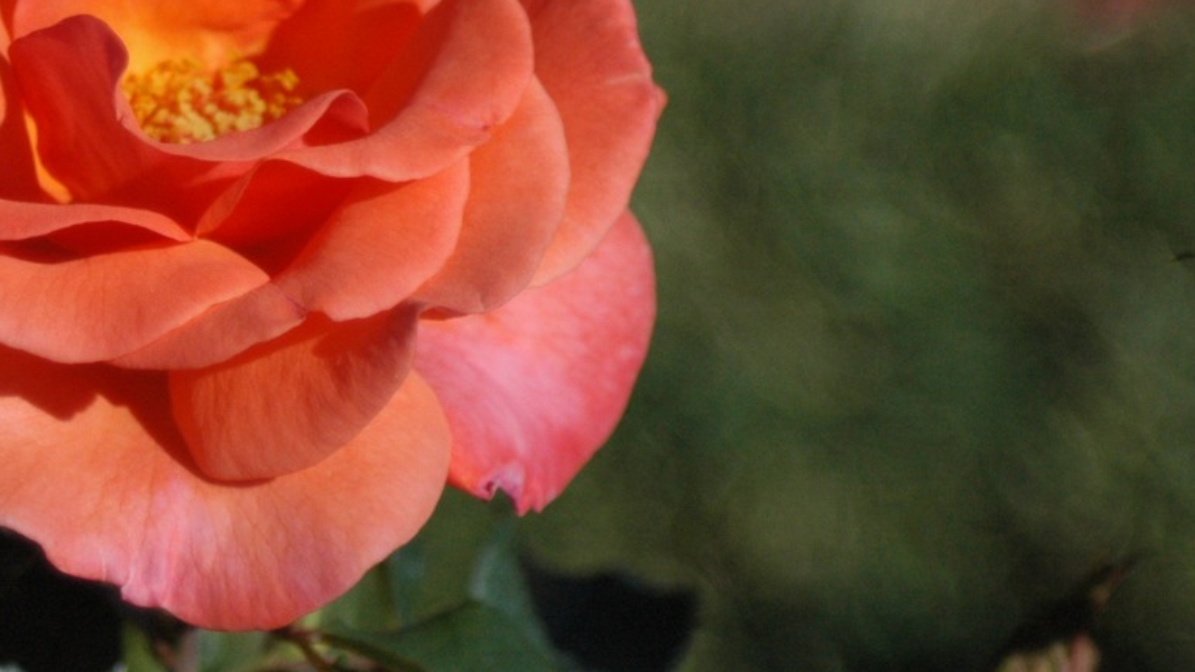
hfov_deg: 8.2
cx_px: 210
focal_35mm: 262
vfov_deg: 4.6
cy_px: 280
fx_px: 8300
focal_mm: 100
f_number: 5.6
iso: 800
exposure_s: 1/2500
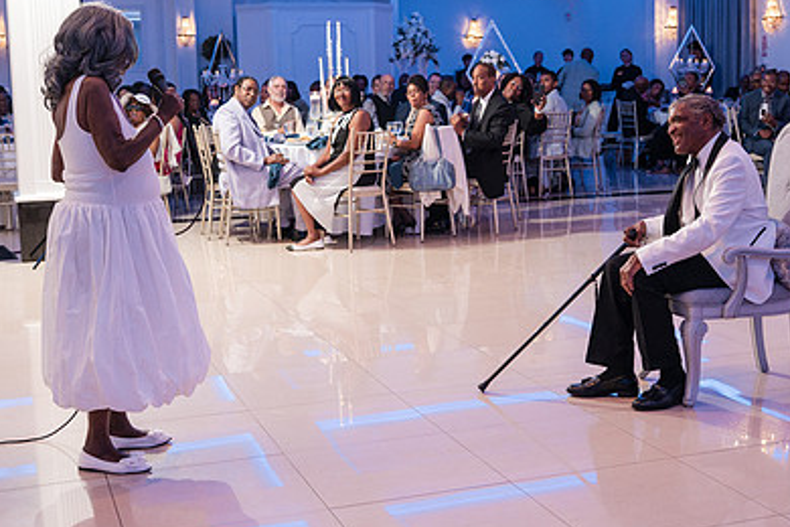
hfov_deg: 36.2
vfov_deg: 24.6
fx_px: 1207
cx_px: 458
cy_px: 214
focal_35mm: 55
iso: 2500
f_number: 4
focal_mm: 37
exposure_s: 1/250
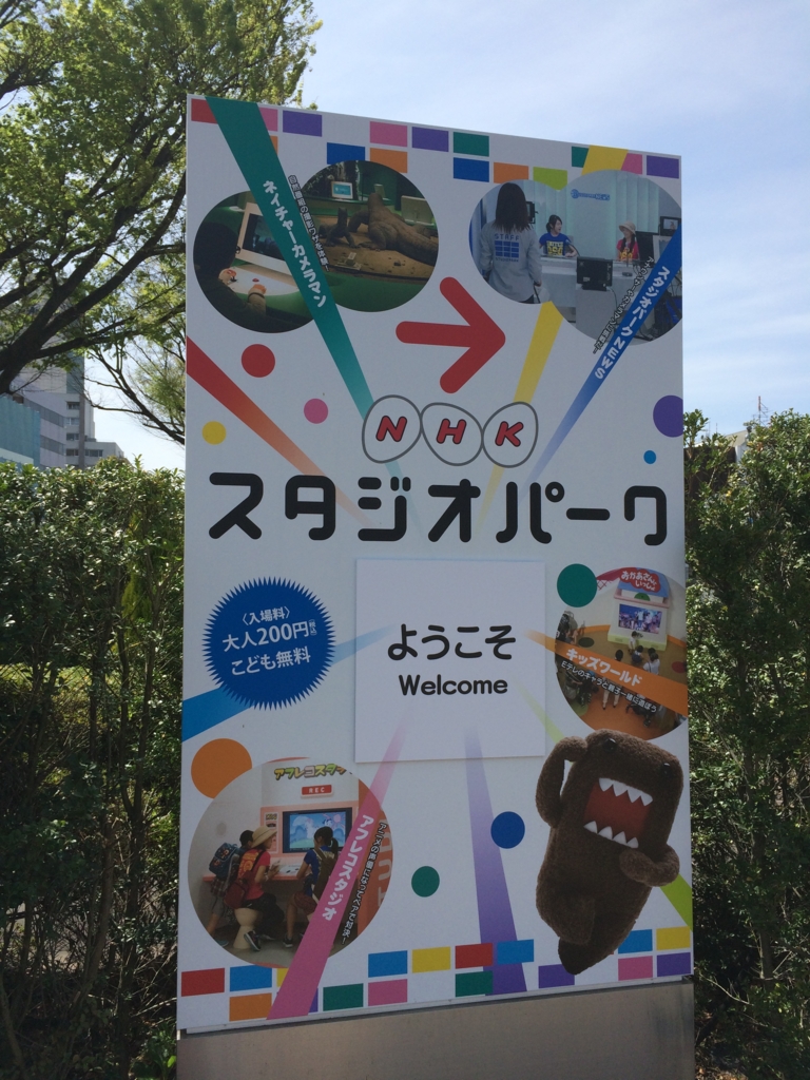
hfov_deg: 48.2
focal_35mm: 29
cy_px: 540
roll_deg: -1.6
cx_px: 405
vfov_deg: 61.7
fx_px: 905
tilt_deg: +3.6
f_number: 2.2
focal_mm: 4.15
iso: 32
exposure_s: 1/2283
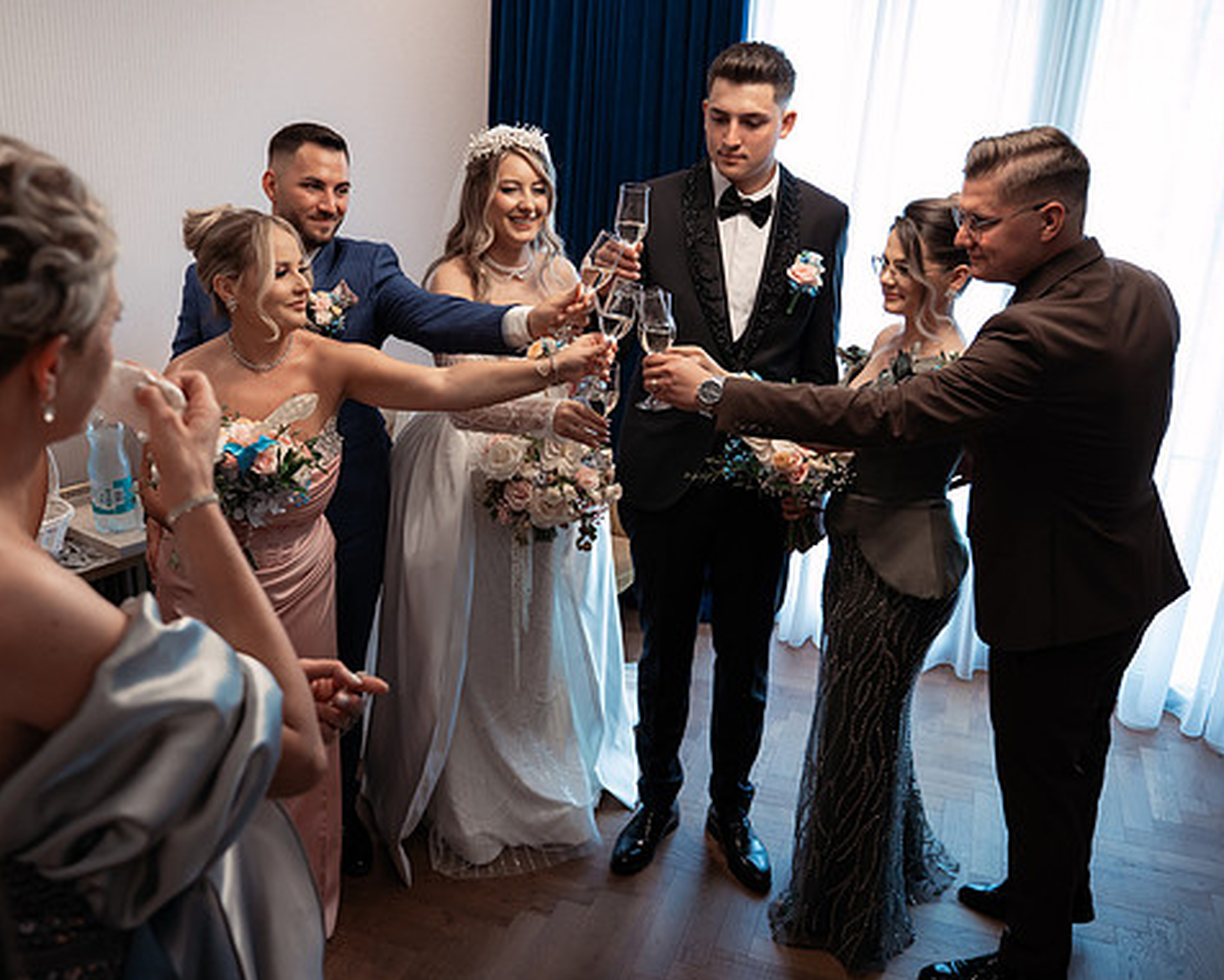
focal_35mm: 32
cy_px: 494
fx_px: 1159
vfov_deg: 45.8
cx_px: 517
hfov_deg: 55.4
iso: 1600
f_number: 3.2
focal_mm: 28
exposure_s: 1/250
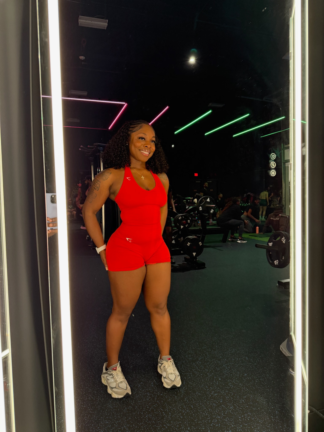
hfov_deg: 56.8
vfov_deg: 71.6
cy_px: 216
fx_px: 300
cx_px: 162
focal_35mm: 24
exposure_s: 1/60
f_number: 1.78
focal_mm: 6.76
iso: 320
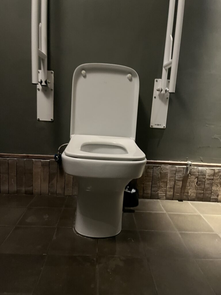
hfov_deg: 53.1
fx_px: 221
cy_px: 148
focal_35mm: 26
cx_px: 110
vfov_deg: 67.3
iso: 500
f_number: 1.6
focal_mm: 5.1
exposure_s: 1/25
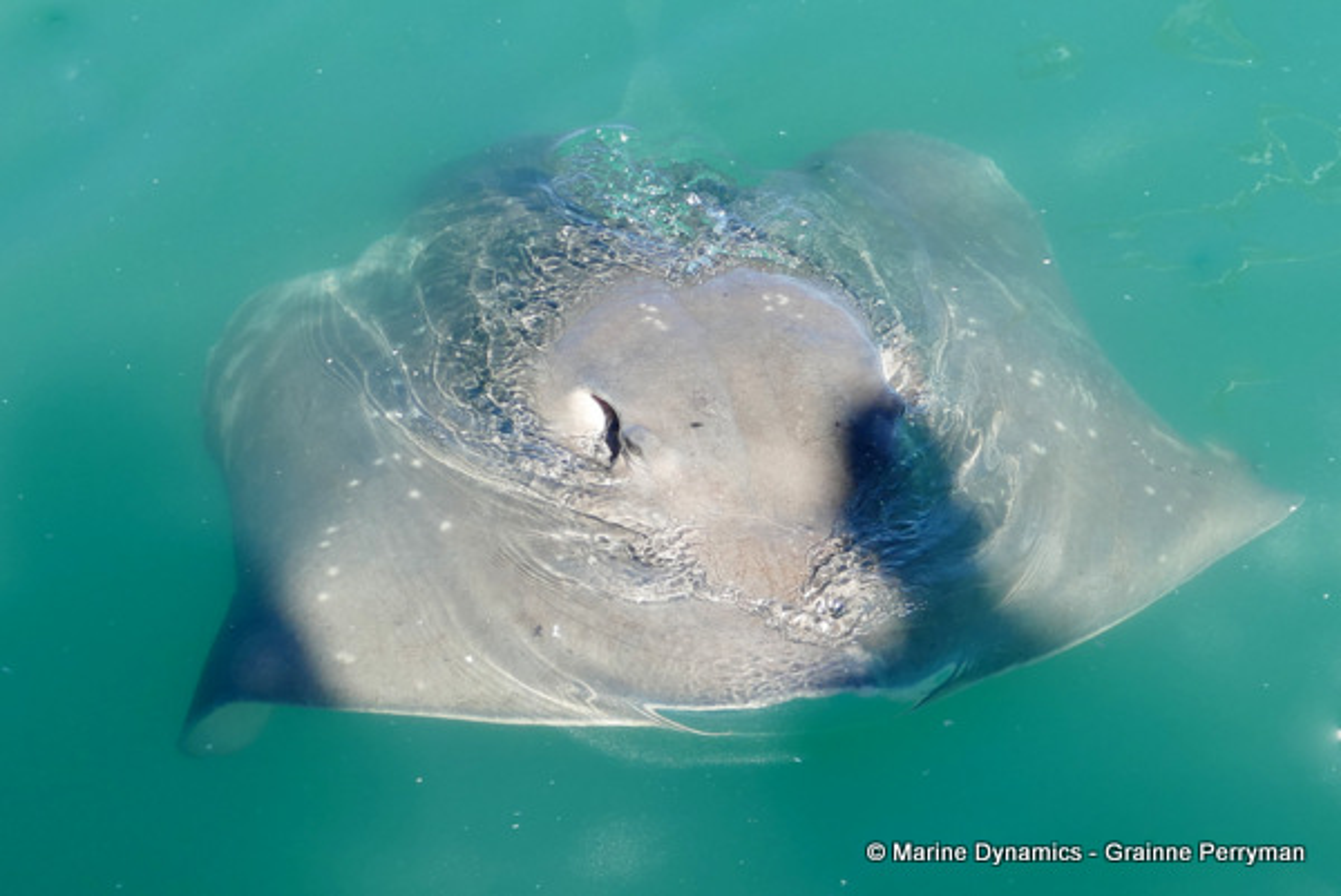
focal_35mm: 47
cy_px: 448
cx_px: 670
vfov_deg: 28.7
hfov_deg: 41.9
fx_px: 1752
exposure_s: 1/640
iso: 125
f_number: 3.3
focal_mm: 17.27
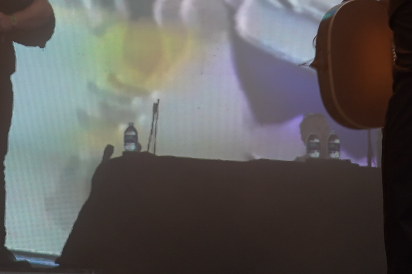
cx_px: 140
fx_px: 1705
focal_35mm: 149
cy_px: -243
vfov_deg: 8.8
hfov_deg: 13.8
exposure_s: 1/60
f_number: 4
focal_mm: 30
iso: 100
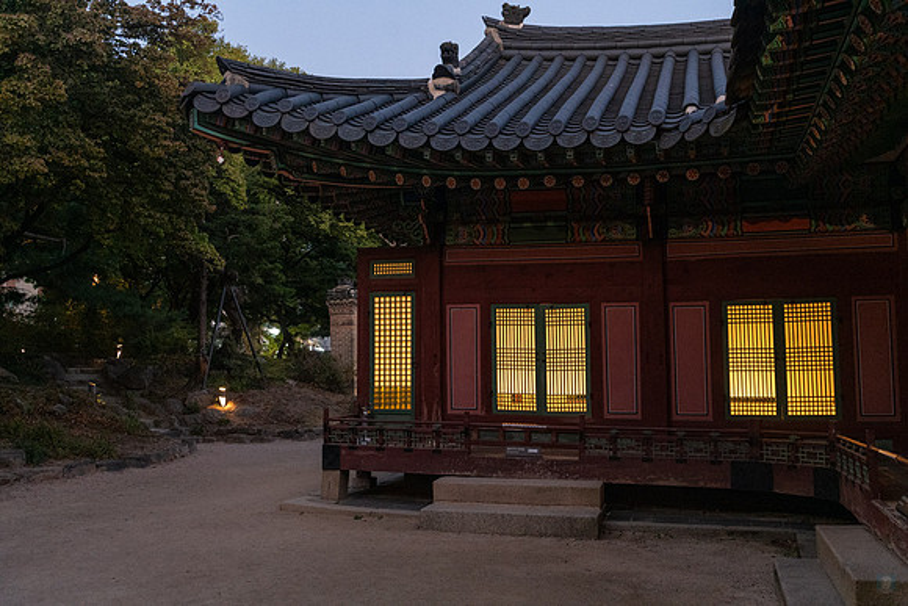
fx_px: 883
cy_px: 303
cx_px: 454
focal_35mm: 35
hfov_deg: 54.4
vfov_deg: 37.9
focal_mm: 35
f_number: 3.5
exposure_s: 1/80
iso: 2500
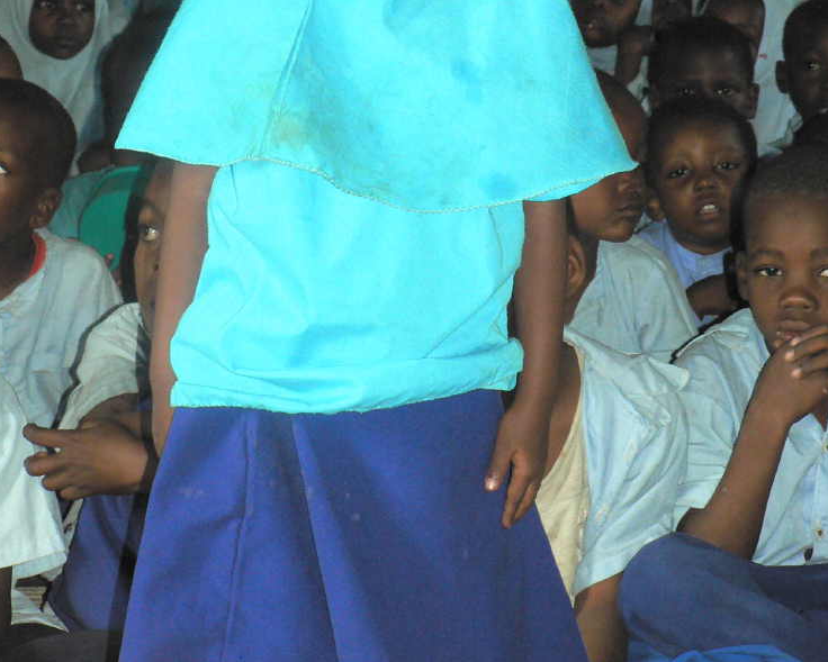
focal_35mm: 122
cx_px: 415
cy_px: 201
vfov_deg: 12.6
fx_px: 2990
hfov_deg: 15.8
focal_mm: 15.8
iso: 400
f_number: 3.2
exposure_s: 1/60
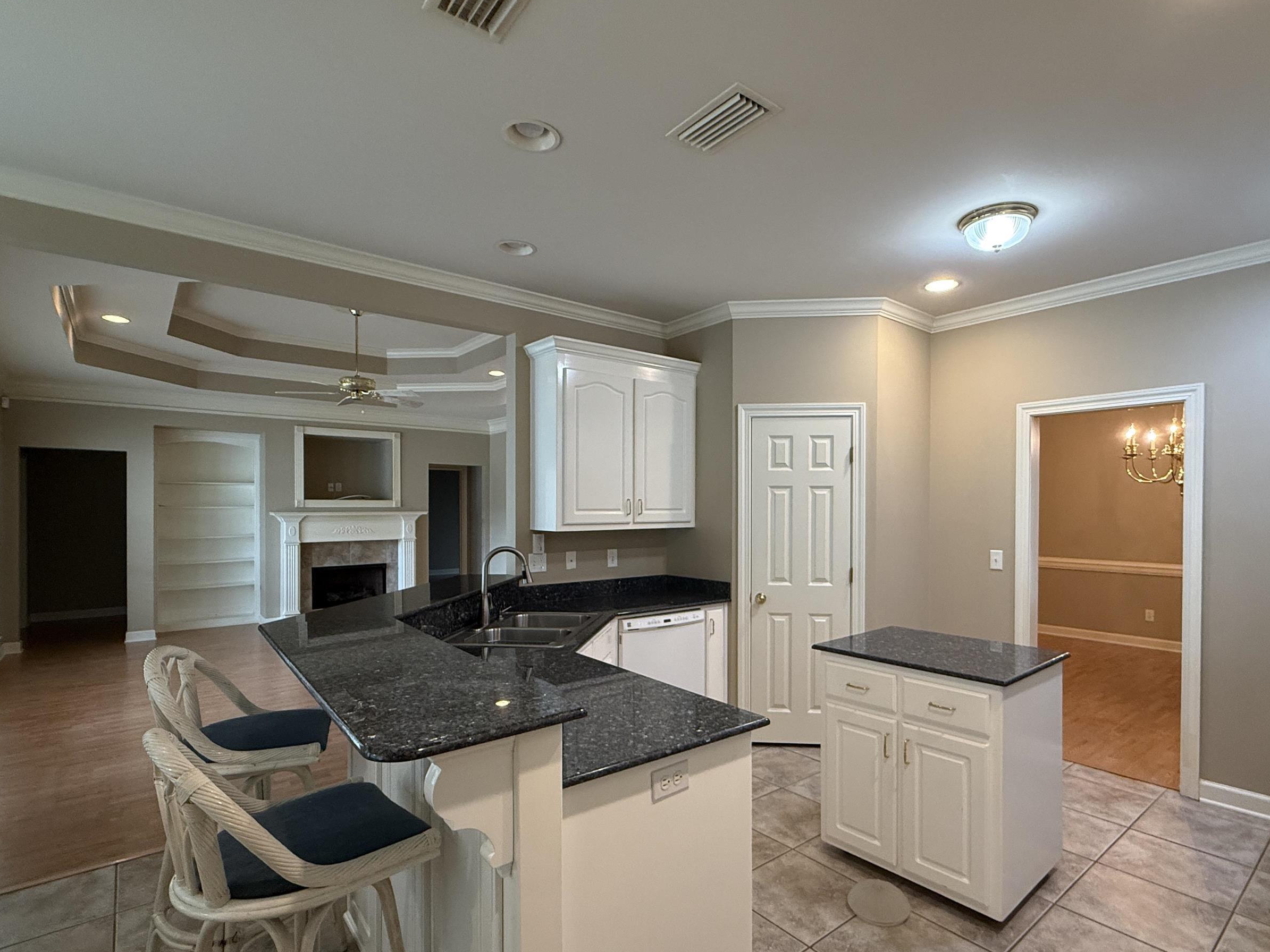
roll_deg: +0.4
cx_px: 690
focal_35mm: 18
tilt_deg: +0.1
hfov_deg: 87.5
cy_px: 513
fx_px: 660
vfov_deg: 71.5
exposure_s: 1/120
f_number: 2.2
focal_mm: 2.22
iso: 320
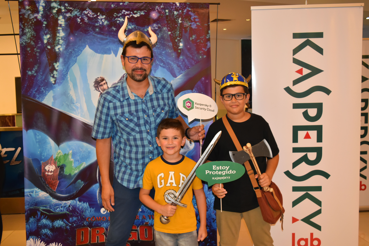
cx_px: 184
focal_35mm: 36
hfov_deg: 53.1
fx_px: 369
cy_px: 123
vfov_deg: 36.9
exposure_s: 1/80
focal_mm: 24
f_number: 4.5
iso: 800
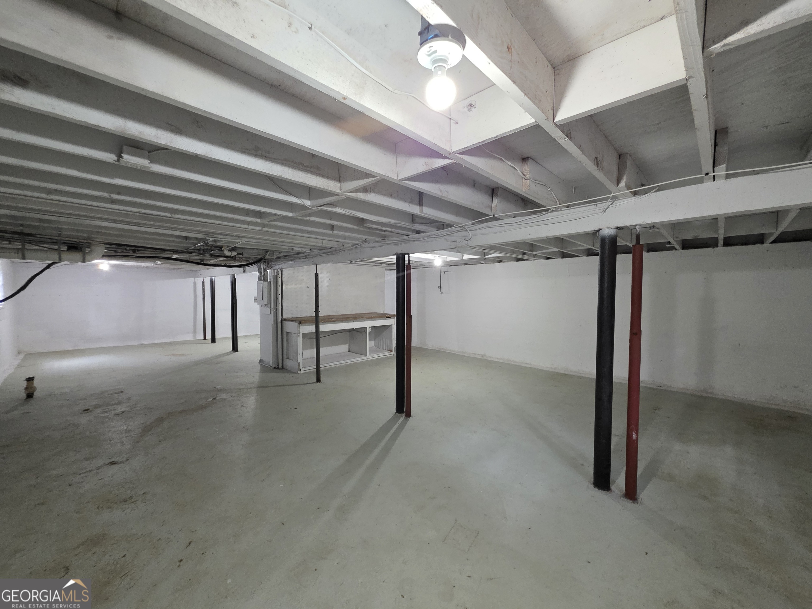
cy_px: 304
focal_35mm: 13
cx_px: 406
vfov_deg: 89.9
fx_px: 305
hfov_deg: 106.2
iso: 800
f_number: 1.9
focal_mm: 2.2
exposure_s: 1/60
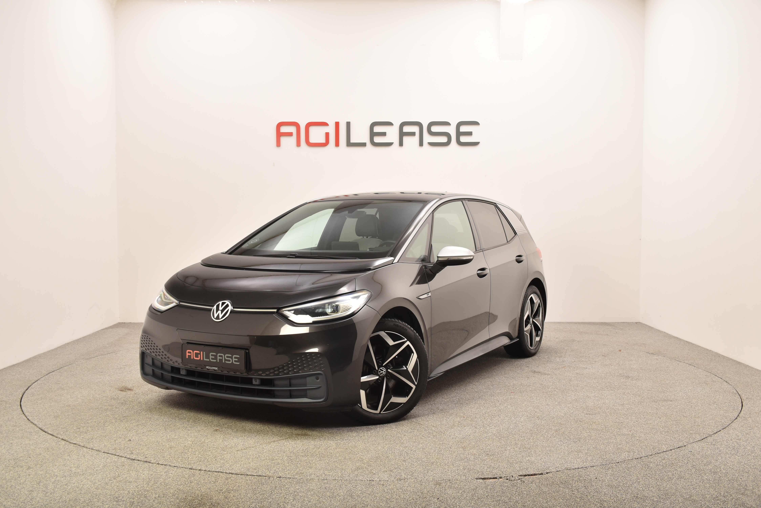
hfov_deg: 53.1
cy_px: 254
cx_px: 380
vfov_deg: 36.9
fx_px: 761
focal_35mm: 36
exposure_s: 1/200
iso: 100
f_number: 7.1
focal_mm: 24
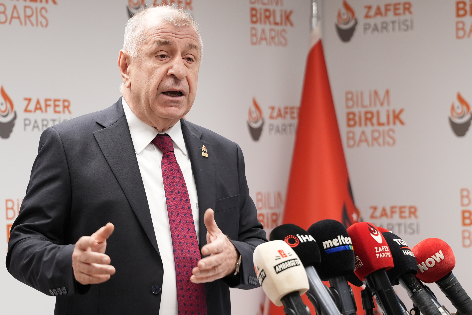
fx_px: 1783
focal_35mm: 136
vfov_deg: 10.1
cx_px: 208
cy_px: 187
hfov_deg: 15.1
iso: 320
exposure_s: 1/100
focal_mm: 70
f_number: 2.8
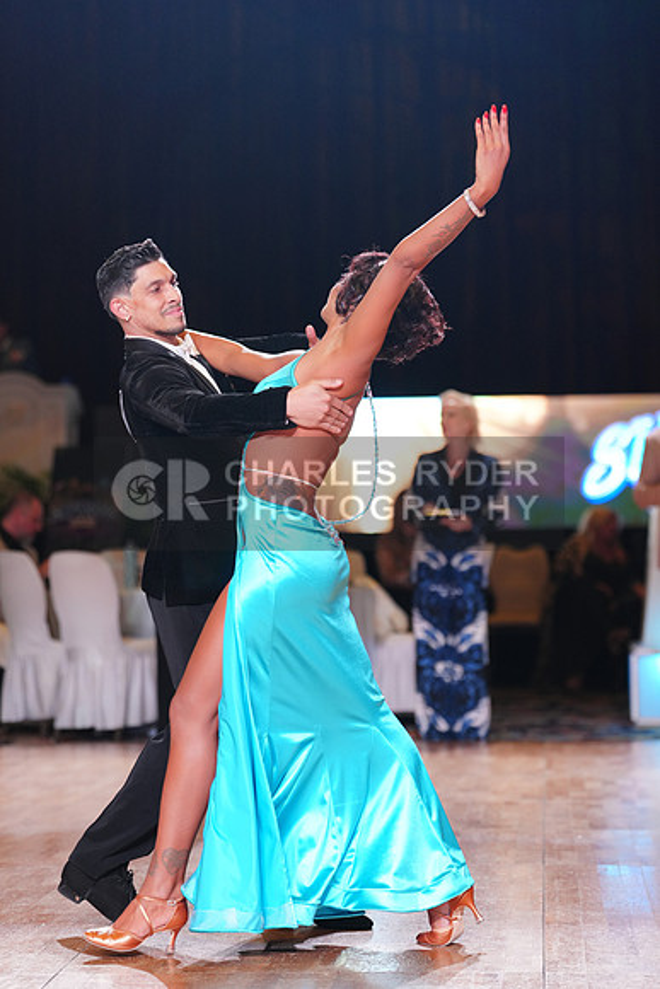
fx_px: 2968
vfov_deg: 18.9
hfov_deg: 12.7
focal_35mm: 108
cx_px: 330
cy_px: 494
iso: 1600
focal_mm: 108
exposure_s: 1/400
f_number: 2.8
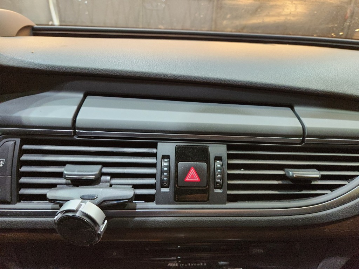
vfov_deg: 58.9
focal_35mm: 23
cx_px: 180
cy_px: 134
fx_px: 239
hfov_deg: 73.9
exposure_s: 1/120
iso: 800
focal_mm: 5.4
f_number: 1.8
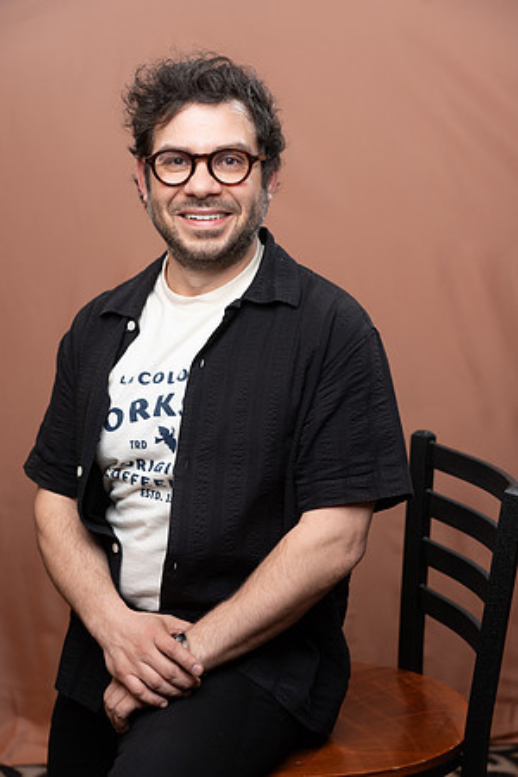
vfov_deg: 31.9
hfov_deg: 21.6
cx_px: 259
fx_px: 1360
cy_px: 388
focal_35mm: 63
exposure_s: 1/160
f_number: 4
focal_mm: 63
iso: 320
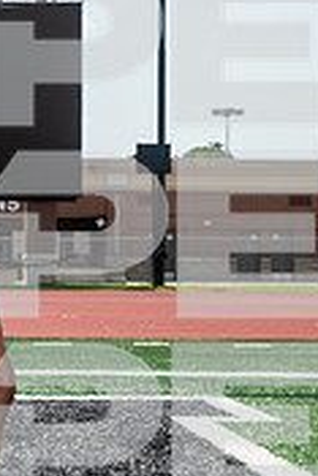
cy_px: 237
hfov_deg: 11.9
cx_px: -43
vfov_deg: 18.1
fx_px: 1494
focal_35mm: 113
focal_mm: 44
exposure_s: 1/320
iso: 100
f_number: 7.1
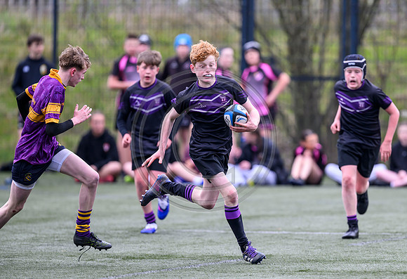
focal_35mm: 474
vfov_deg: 3.0
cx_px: 243
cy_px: 138
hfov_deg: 4.3
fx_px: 5404
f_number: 3.5
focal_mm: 400
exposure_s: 1/1600
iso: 800
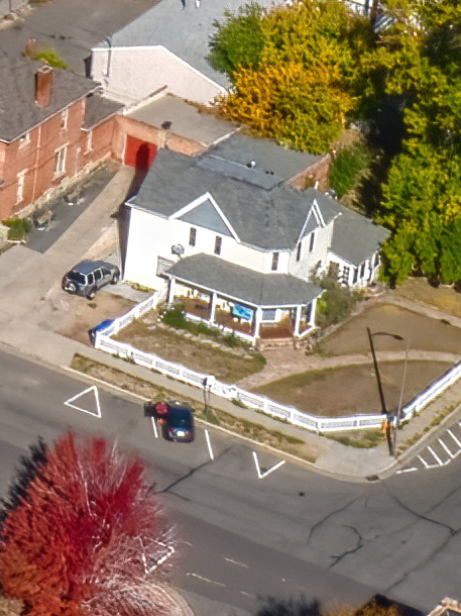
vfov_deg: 7.7
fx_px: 4282
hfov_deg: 5.7
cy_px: -783
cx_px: -970
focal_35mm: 241
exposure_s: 1/200
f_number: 11
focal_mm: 10.3
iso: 100
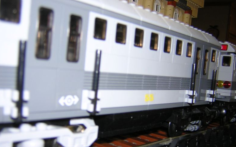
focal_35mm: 39
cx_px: 118
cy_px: 81
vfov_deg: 32.7
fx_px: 251
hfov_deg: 50.4
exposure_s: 1/60.1
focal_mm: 4.7
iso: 100
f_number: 2.6
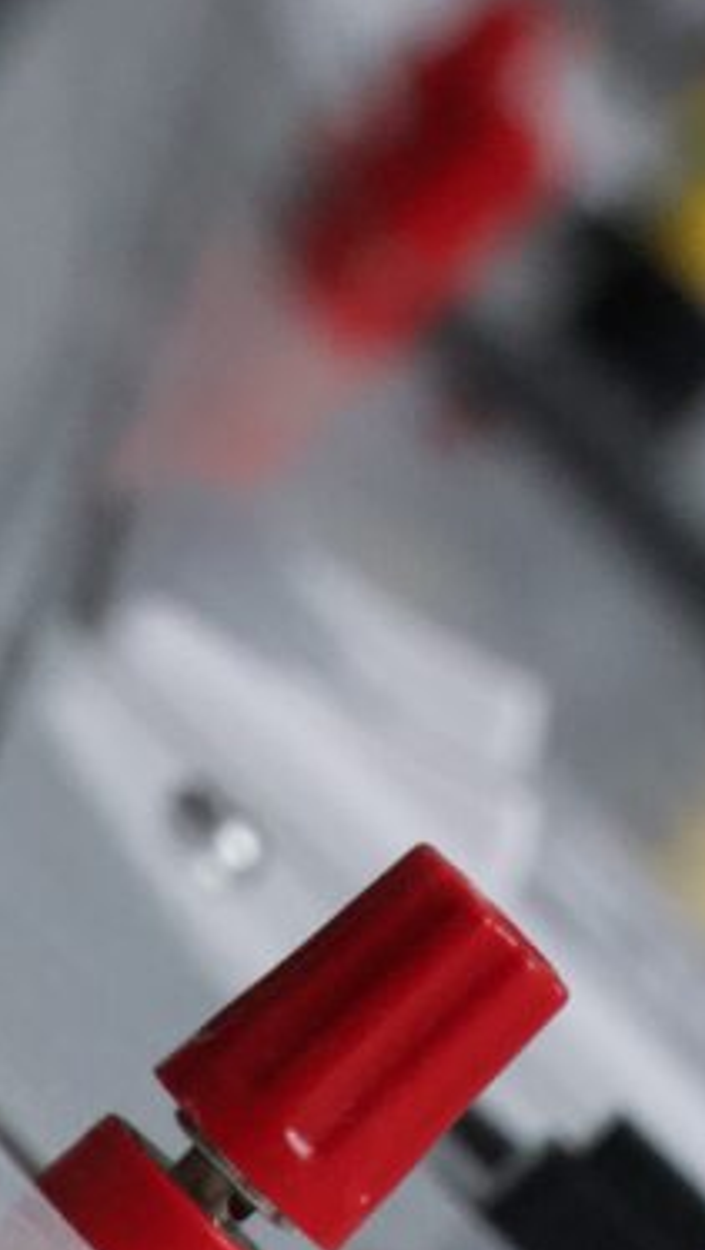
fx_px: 19000
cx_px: 433
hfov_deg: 2.1
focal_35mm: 573
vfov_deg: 3.8
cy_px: 465
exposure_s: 1/100
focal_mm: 72
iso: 1600
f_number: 7.1
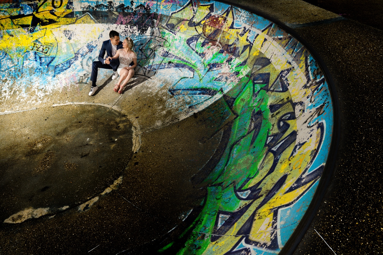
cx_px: 192
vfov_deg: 53.1
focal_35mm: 24
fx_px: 255
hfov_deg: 73.7
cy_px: 128
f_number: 8
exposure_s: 1/250
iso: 100
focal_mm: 24
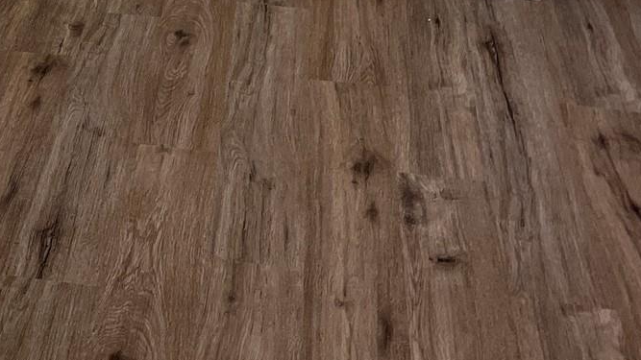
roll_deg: +0.9
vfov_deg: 13.1
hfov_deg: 23.5
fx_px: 1479
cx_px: 6
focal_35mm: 87
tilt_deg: -20.1
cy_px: -179
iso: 100
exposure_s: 1/60
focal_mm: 5.1
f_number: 1.6
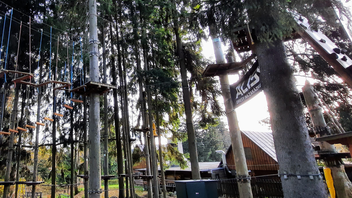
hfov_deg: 73.7
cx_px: 92
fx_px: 215
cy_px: 92
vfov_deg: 49.5
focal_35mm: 23
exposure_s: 1/100
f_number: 2.2
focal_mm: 1.74
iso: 64
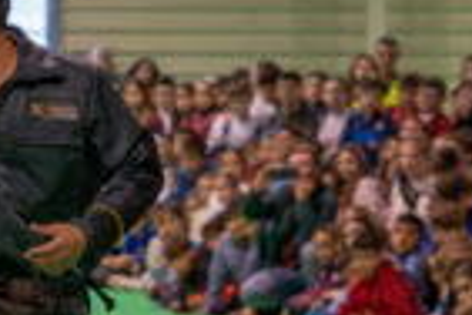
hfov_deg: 7.3
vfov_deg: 4.9
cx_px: -333
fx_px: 3631
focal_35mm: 277
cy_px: 491
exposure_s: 1/320
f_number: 2.8
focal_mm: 70
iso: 1000
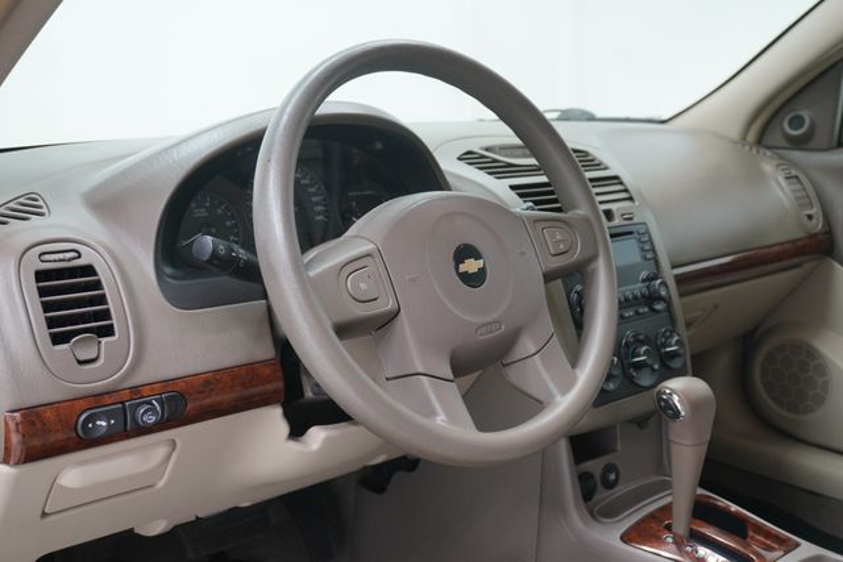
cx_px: 422
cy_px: 281
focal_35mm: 39
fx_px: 913
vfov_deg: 34.2
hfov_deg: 49.5
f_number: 4.5
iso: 500
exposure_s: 1/60
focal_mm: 26
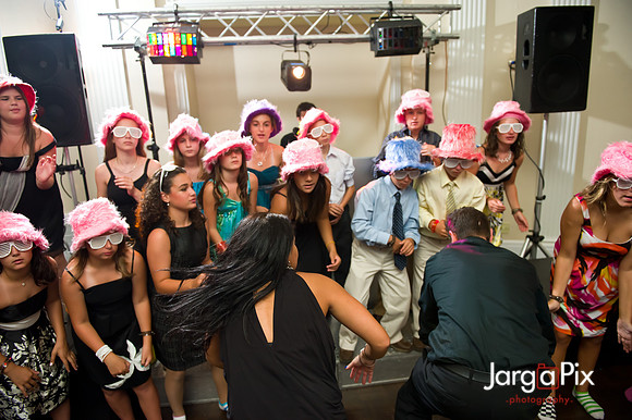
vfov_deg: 53.1
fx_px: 421
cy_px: 210
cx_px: 316
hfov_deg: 73.8
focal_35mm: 24
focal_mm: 24
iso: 1600
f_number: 3.2
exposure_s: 1/125
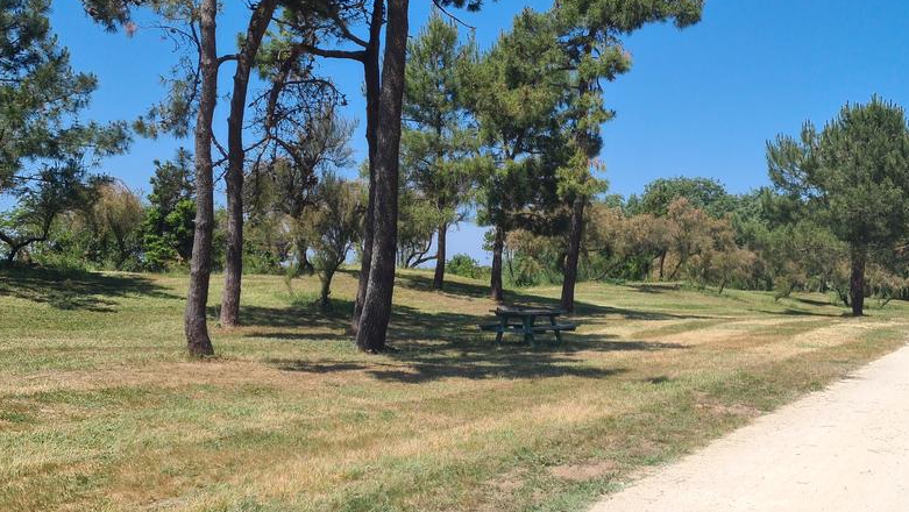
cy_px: 283
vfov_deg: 40.2
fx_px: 699
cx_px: 457
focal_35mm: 29
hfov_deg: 66.0
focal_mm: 5.4
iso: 50
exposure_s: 1/3086
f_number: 1.8
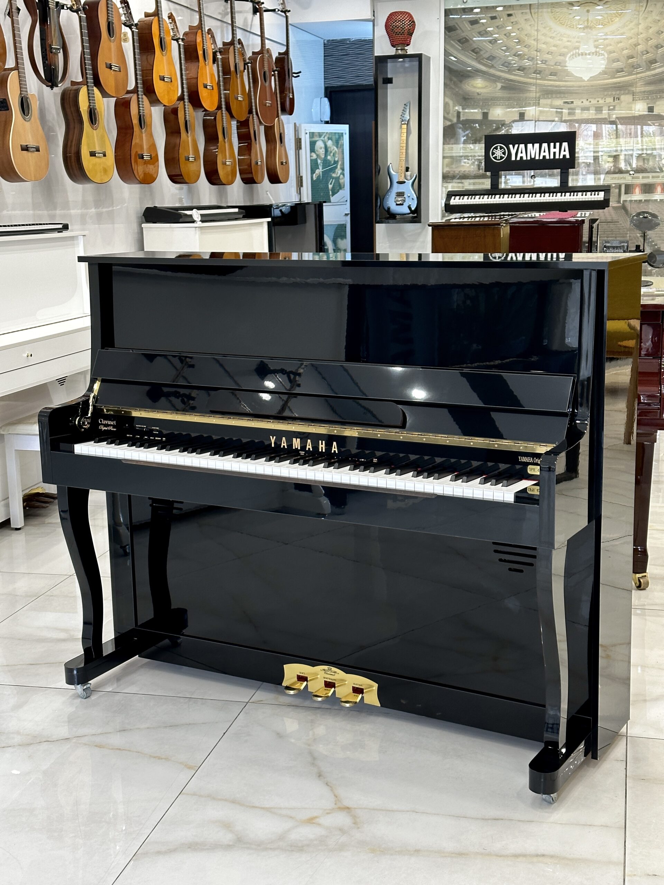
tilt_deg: -12.0
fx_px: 1228
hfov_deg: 30.3
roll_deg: +1.7
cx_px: 332
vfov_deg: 39.7
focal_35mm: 48
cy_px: 442
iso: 160
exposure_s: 1/60
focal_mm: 6.86
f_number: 1.78
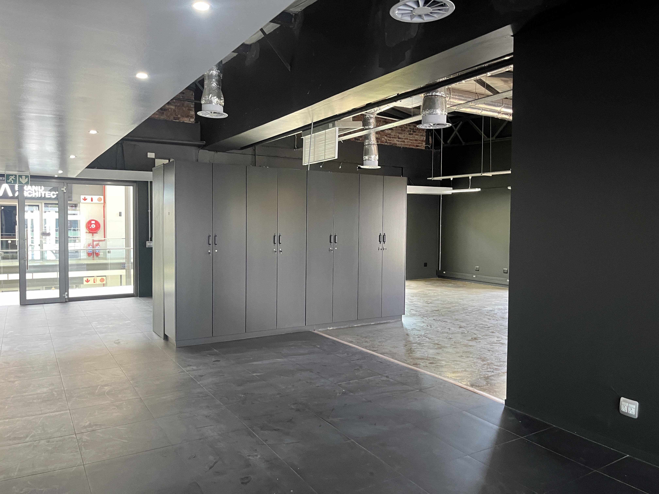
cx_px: 330
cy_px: 247
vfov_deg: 53.1
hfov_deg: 67.3
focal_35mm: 26
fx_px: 495
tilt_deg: -3.8
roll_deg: -2.1
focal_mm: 5.1
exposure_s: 1/50
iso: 320
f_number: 1.6
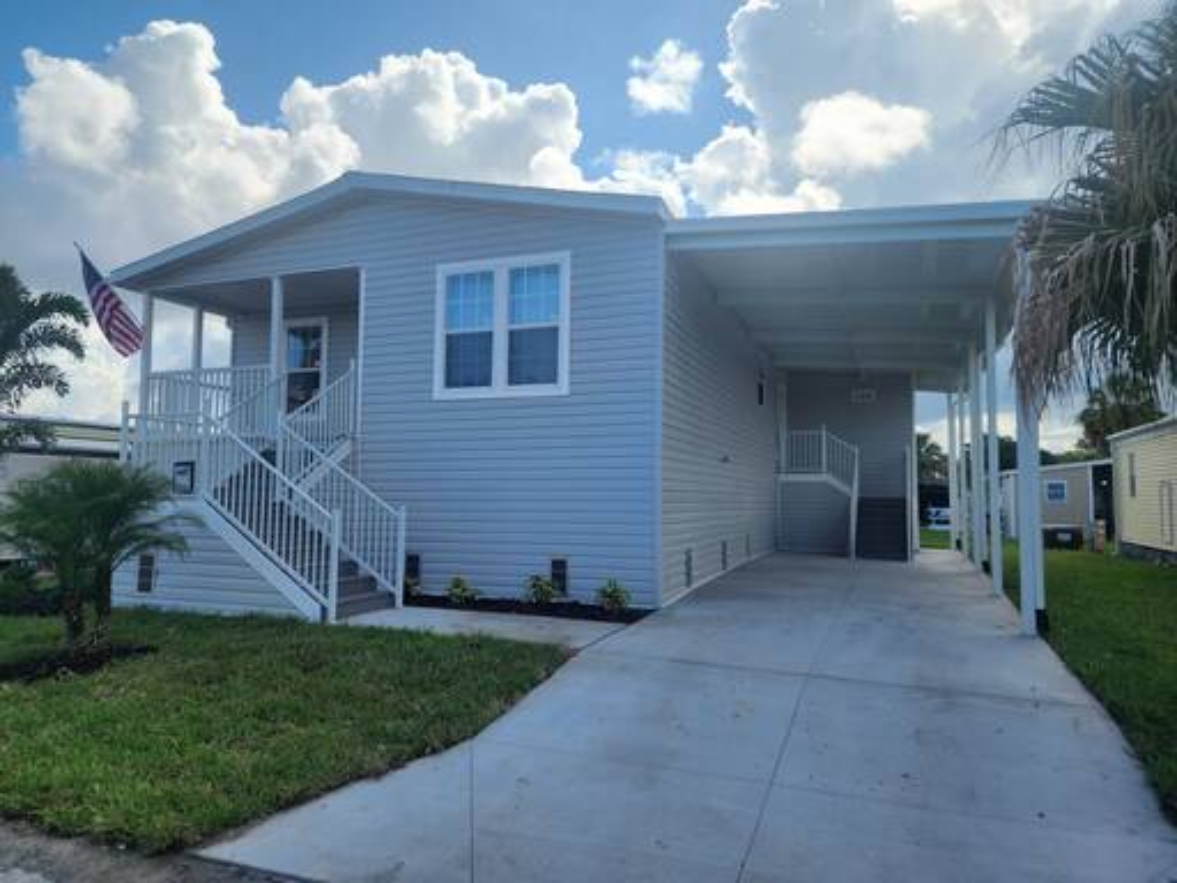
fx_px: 782
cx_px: 588
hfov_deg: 73.9
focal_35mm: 23
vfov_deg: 58.9
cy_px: 442
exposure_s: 1/1414
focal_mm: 6.4
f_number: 1.8
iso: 12
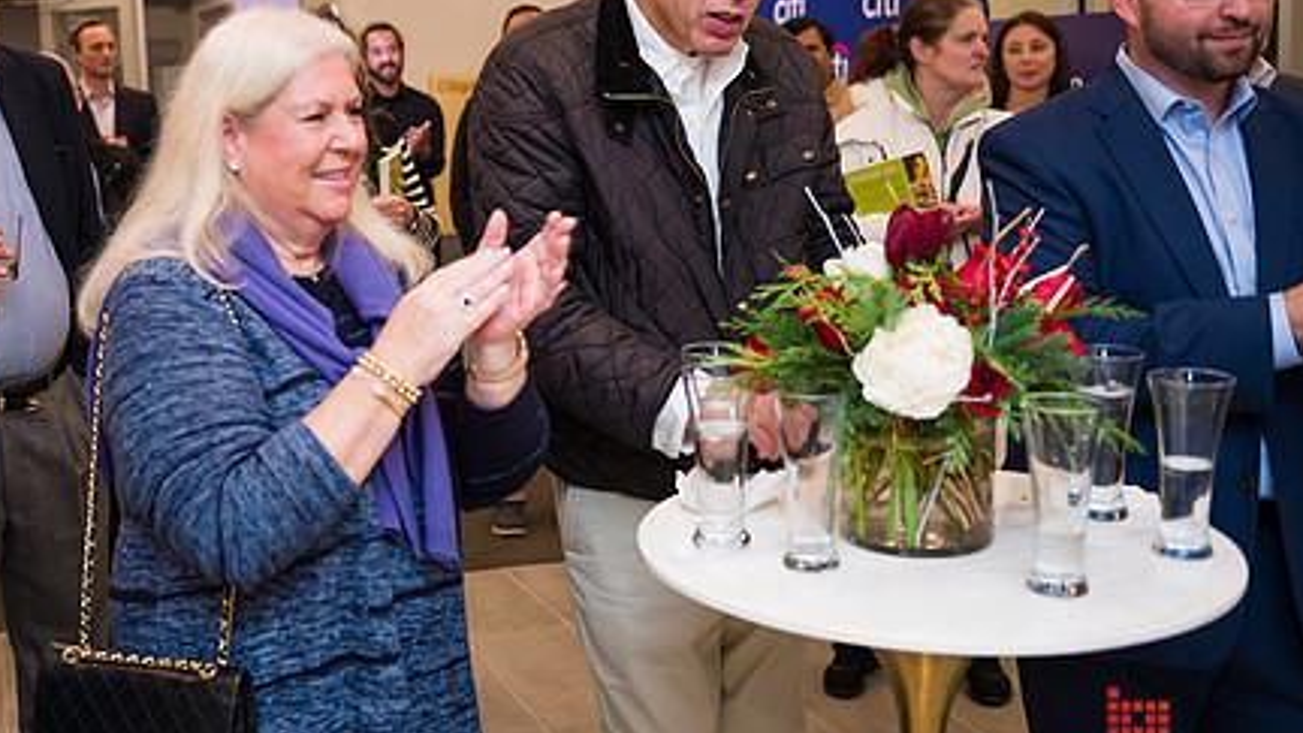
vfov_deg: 26.4
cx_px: 446
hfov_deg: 44.9
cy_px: 262
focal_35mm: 45
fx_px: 1555
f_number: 3.2
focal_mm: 32
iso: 400
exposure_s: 1/200
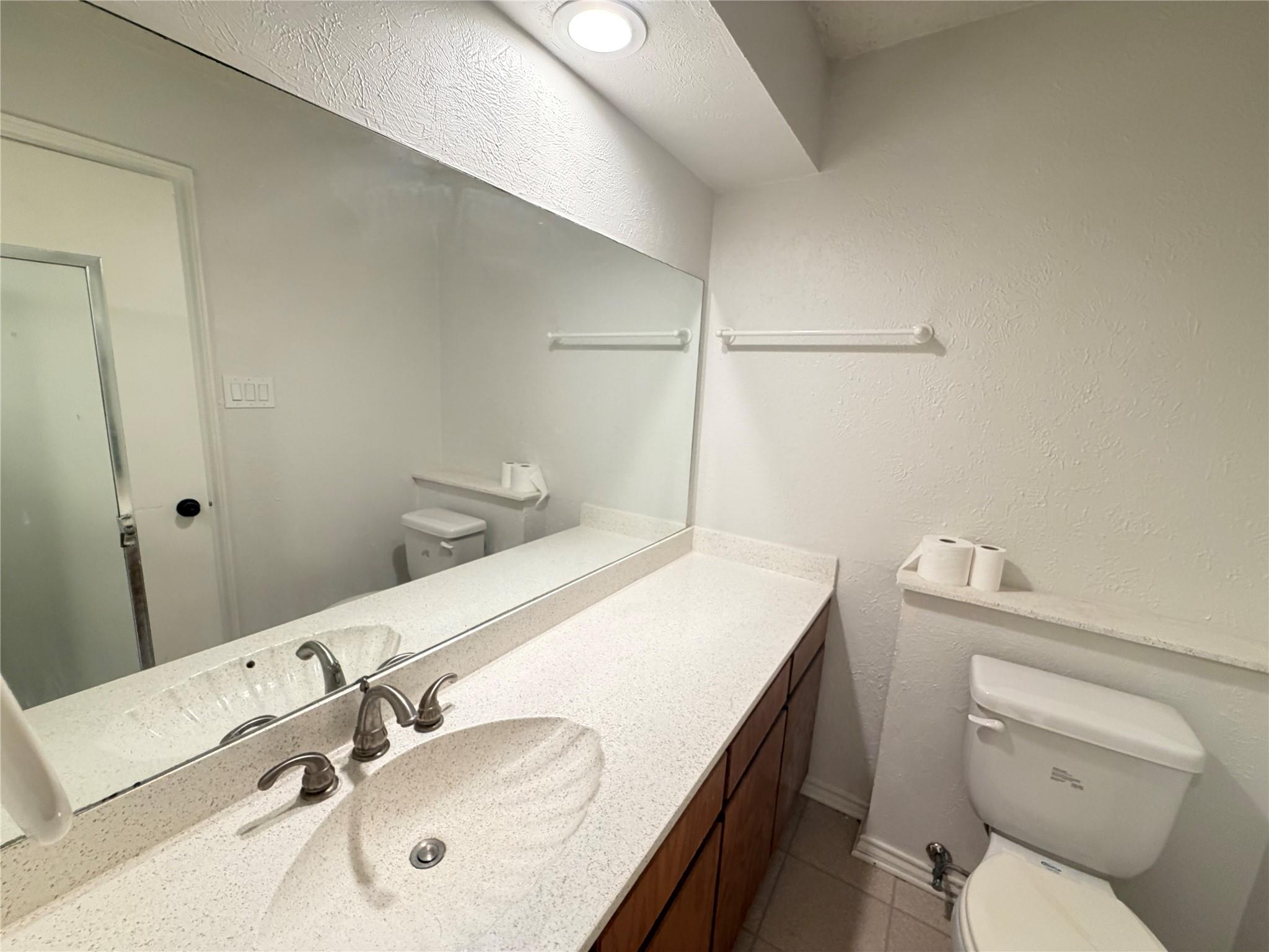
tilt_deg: -10.5
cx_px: 634
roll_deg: -3.0
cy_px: 476
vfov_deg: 85.7
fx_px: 513
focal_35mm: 14
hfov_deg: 102.1
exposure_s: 1/60
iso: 500
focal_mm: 2.22
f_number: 2.2
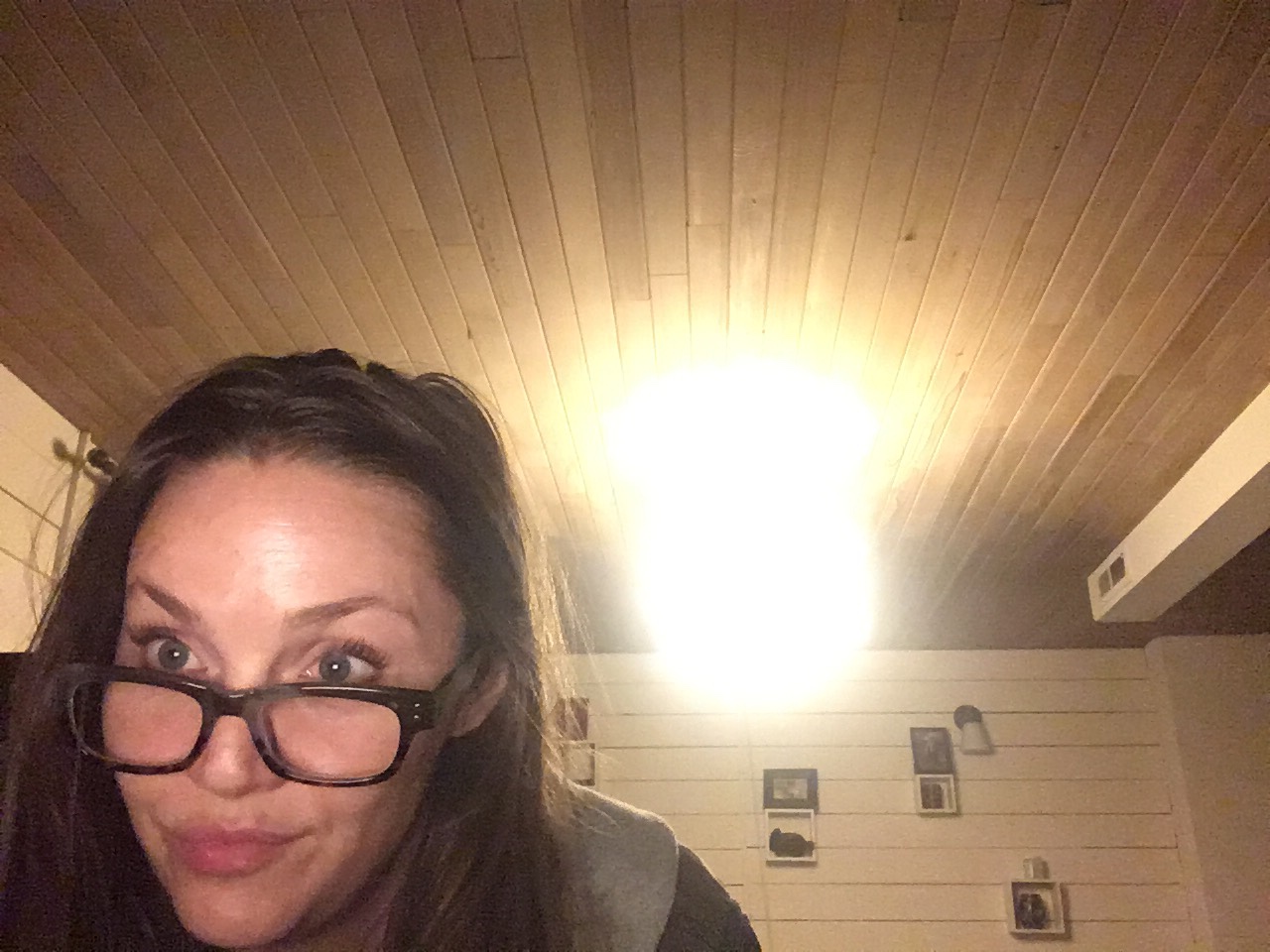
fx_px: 1137
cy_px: 476
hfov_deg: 58.4
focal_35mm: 31
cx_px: 635
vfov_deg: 45.4
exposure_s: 1/19
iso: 1000
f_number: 2.4
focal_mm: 2.15
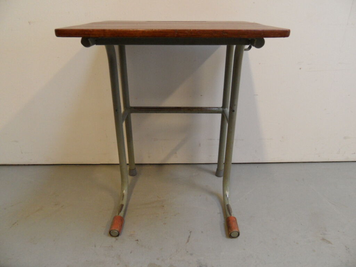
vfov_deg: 56.8
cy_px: 134
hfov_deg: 71.6
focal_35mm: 24
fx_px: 247
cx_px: 178
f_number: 3.2
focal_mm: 3.9
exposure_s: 1/15
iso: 240
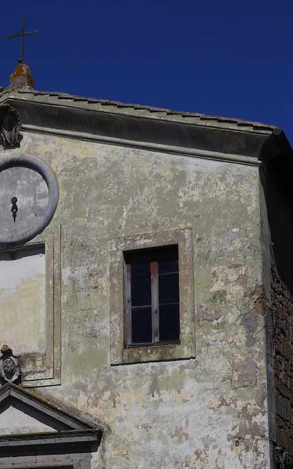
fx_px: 1175
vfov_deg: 22.1
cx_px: 4
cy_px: 407
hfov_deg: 14.0
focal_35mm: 92
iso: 200
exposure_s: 1/2000
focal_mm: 25
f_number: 7.1
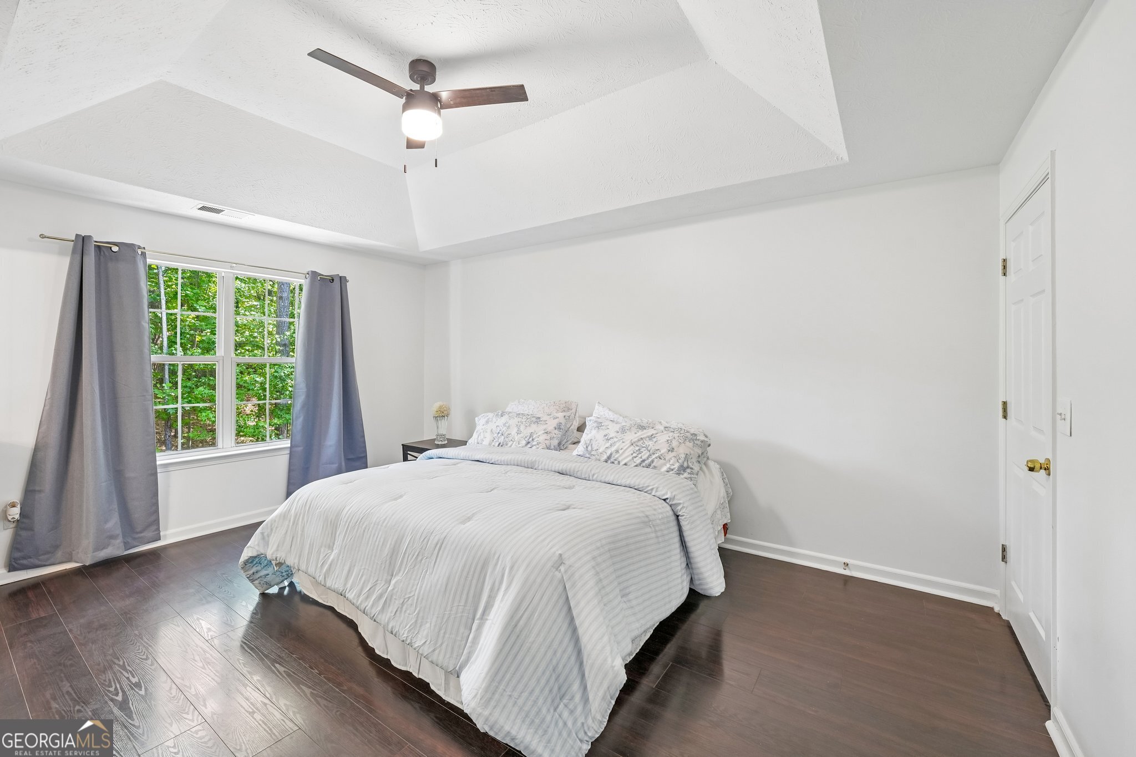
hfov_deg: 104.3
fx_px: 442
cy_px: 378
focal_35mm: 14
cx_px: 568
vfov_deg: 81.2
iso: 320
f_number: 8
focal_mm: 14
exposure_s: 1/5
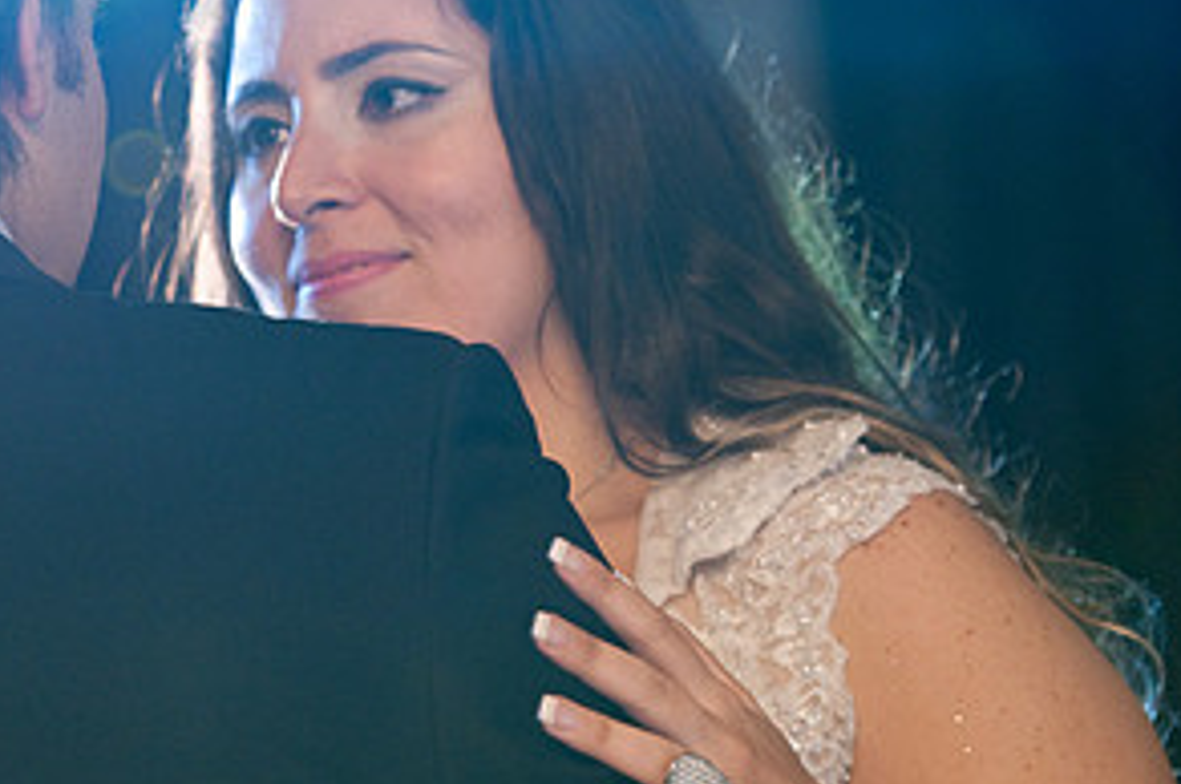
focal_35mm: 372
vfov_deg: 3.7
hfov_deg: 5.5
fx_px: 12190
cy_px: 406
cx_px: 117
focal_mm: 125
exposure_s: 1/60
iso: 500
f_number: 2.8
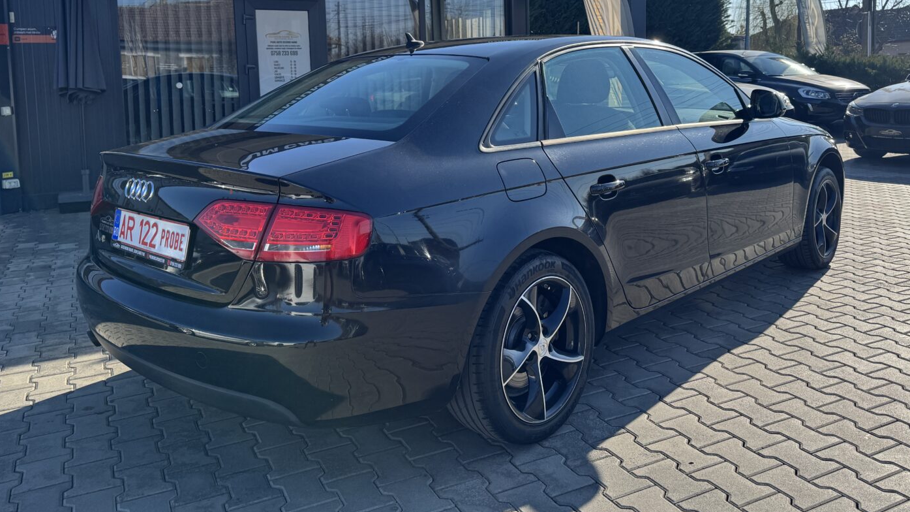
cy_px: 140
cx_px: 466
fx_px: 724
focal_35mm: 30
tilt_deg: -5.2
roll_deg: +1.3
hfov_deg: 64.3
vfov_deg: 38.1
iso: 80
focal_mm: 6.76
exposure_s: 1/2710
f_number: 1.78
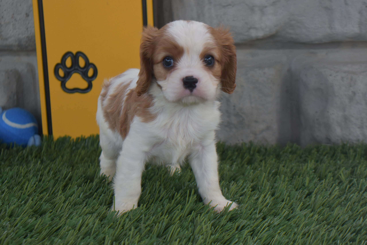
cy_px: 122
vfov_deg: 18.9
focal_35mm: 72
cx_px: 184
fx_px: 734
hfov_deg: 28.1
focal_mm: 48
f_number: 5.3
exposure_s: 1/160
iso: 200
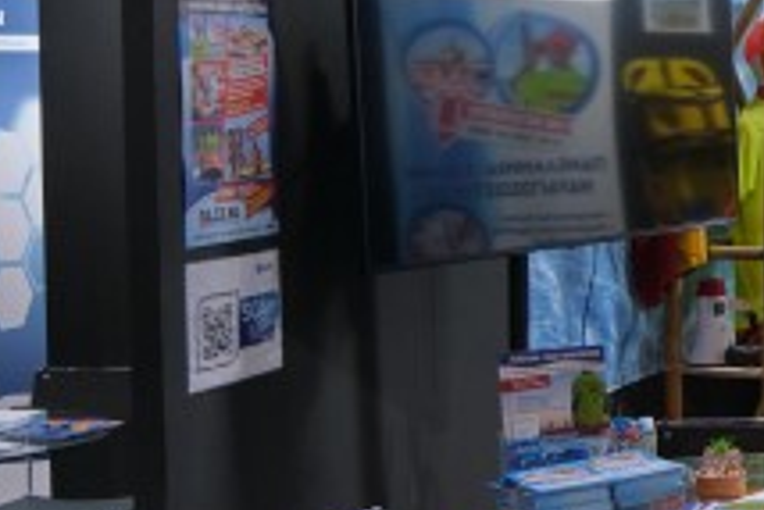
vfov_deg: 16.2
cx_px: 1267
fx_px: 1784
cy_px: 160
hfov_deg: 19.6
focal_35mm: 84
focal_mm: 16.5
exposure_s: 1/160
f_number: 2.8
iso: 800
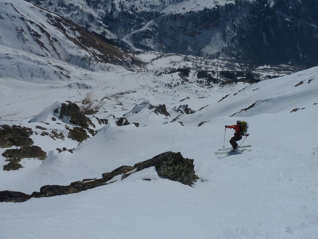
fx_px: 230
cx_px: 159
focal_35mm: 25
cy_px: 120
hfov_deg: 69.4
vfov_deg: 54.9
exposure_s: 1/2000
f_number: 6.3
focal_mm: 4.1
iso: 80
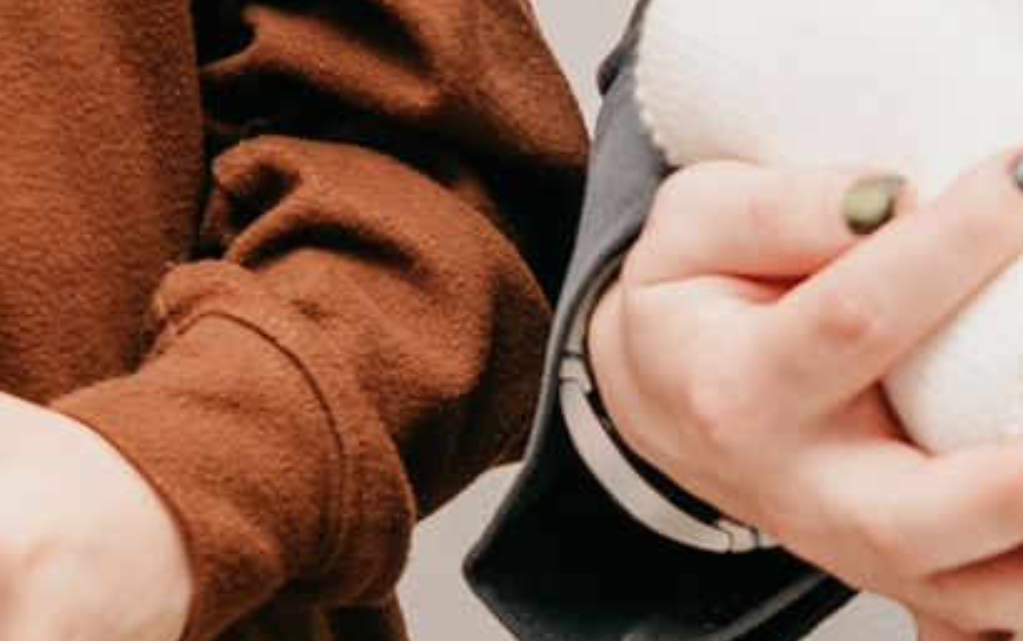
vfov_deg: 4.9
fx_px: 7450
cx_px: 639
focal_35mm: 267
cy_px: -231
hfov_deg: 7.9
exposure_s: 1/160
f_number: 4
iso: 250
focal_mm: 42
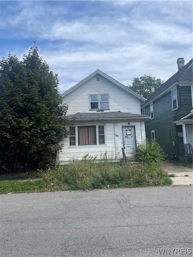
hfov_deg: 53.0
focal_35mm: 26
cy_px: 128
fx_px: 193
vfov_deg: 67.3
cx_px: 96
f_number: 1.6
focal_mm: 4.2
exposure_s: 1/3205
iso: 32
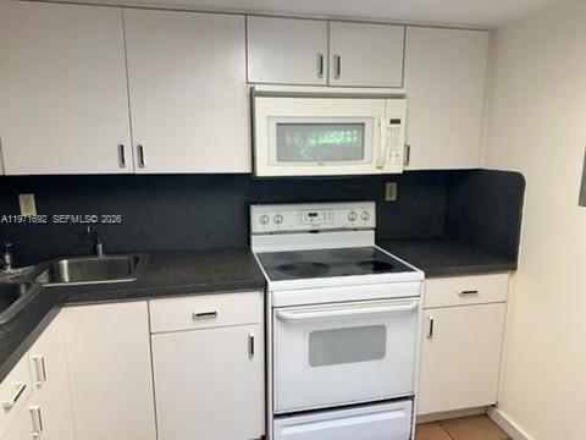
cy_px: 220
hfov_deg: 71.6
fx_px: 406
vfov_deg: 56.8
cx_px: 293
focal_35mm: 24
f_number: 1.78
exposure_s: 1/120
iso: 160
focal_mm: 6.86
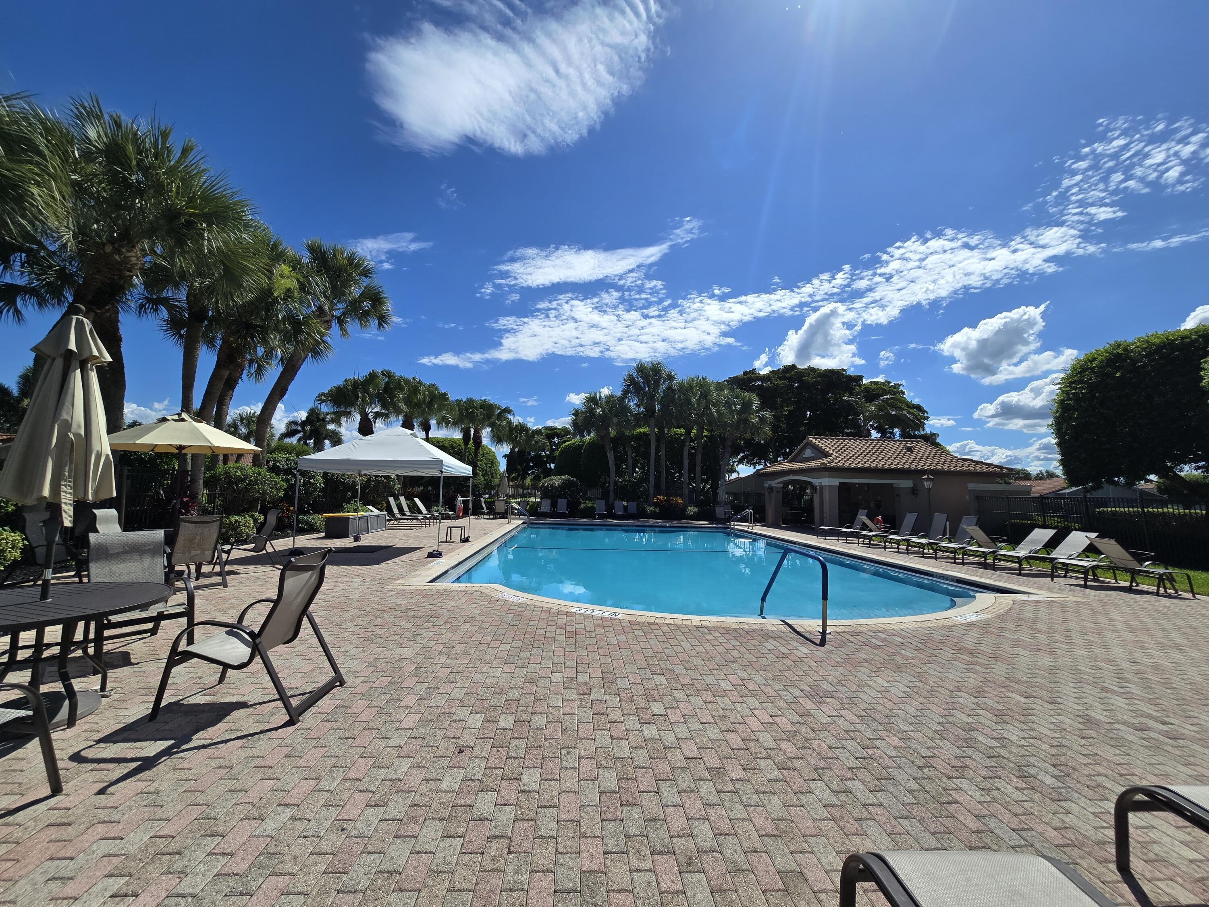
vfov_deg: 89.9
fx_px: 454
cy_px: 454
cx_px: 604
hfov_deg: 106.2
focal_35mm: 13
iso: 50
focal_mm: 2.2
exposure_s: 1/4120
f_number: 2.2
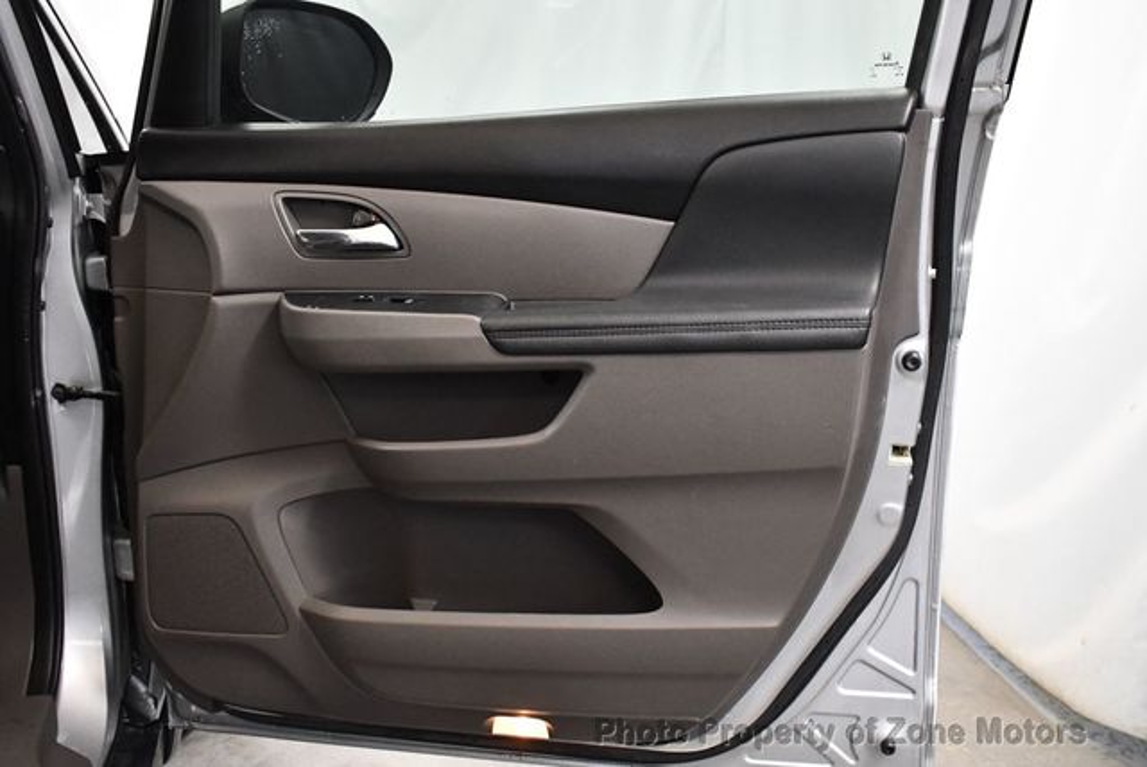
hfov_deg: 53.1
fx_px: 1148
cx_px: 574
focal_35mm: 36
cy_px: 384
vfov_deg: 36.9
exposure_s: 1/125
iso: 3200
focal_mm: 18
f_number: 3.5
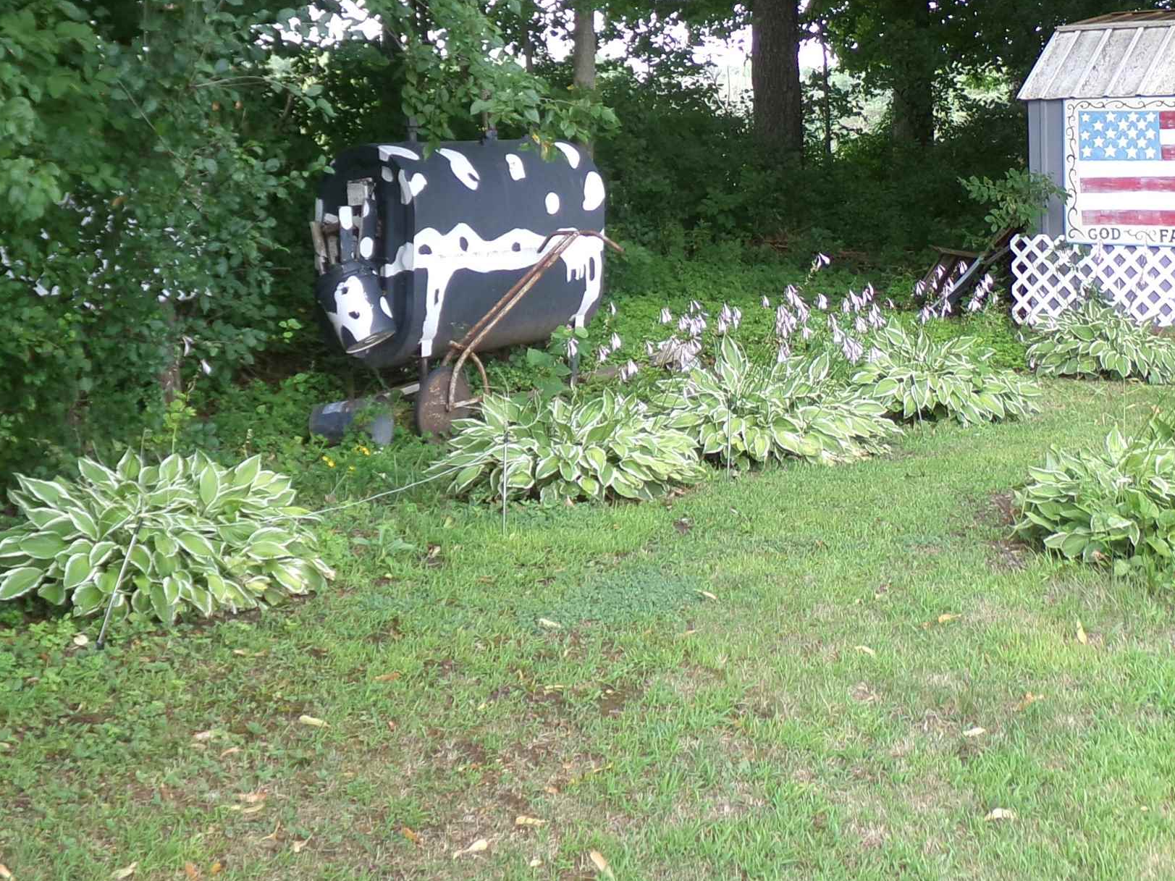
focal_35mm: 53
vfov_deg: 26.8
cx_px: 649
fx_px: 1799
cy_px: 124
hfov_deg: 36.1
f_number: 3.8
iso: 100
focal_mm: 5
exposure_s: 1/70
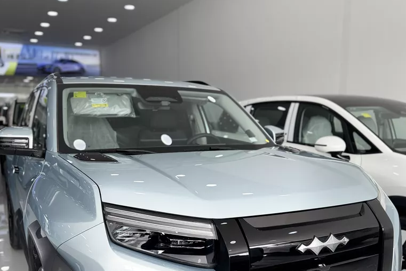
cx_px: 205
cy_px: 179
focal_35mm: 35
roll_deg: -1.0
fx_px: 395
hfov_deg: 54.4
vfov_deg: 37.5
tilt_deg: -9.1
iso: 80
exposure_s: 1/282
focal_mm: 6.76
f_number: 1.78
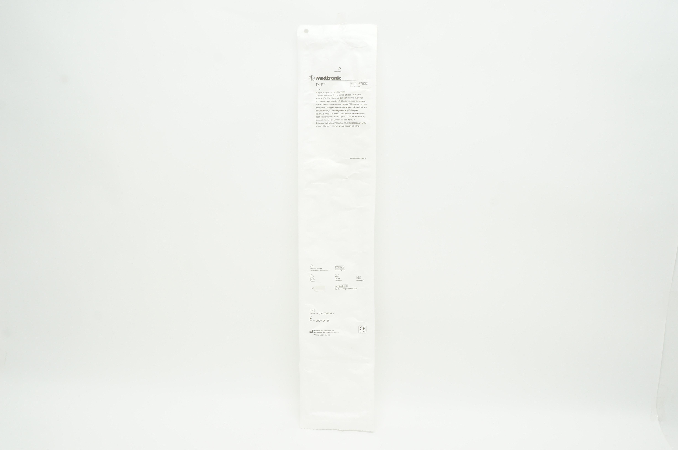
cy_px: 225
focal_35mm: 33
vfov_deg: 39.9
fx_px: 621
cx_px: 339
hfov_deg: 57.3
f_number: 11
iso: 400
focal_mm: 22
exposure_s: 1/15
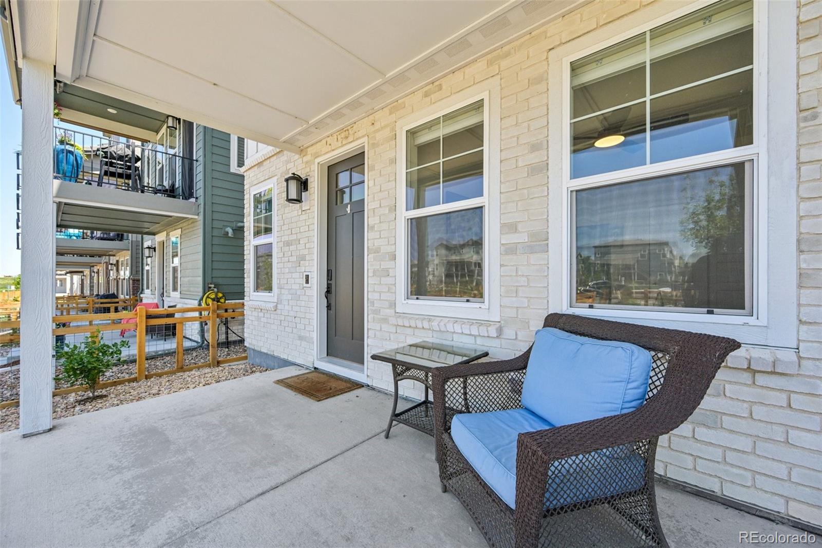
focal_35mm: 14
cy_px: 274
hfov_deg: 104.3
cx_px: 411
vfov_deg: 81.2
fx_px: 320
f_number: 6.3
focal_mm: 14
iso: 400
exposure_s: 1/500
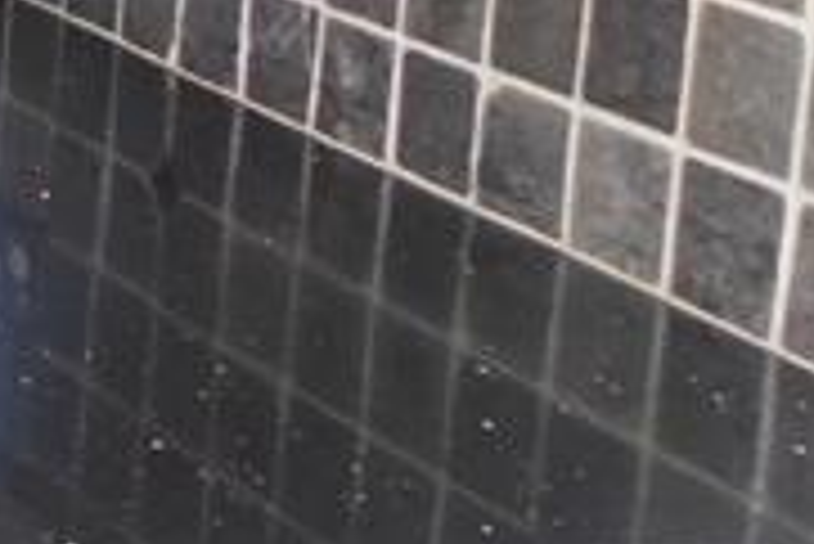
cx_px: -1102
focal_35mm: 135
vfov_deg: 9.9
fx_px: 3055
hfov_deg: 12.3
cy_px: -229
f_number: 3
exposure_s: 1/30
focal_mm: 4
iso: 320
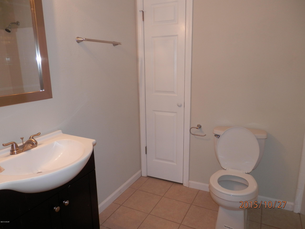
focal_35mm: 25
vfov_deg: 54.9
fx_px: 220
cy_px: 114
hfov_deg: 69.4
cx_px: 152
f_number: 3
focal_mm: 4.5
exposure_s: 1/30
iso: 100
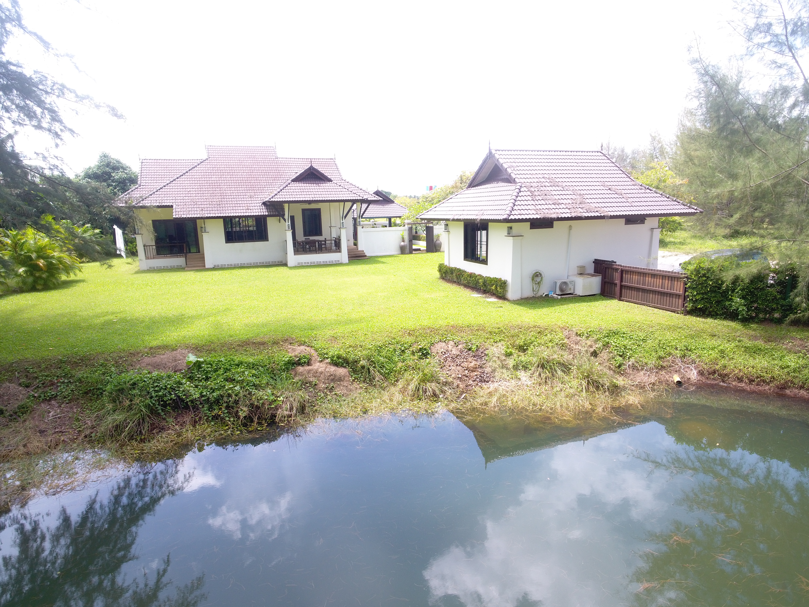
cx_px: 404
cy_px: 304
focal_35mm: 20
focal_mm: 3.61
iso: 100
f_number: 2.8
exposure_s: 1/135
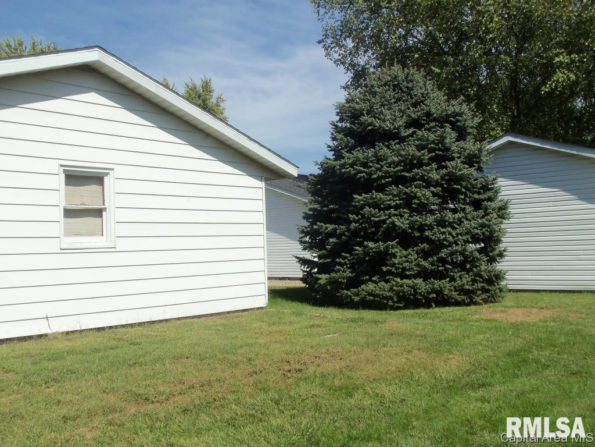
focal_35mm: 38
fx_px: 653
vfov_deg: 37.7
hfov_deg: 49.0
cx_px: 298
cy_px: 224
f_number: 9.2
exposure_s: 1/160
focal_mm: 6.7
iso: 80
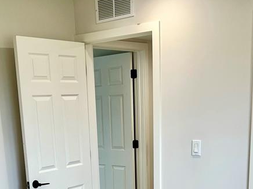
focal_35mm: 61
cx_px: 111
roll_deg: +3.0
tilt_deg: -12.5
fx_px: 446
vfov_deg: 22.4
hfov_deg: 31.6
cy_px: 217
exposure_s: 1/120
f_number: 1.5
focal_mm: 5.7
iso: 40
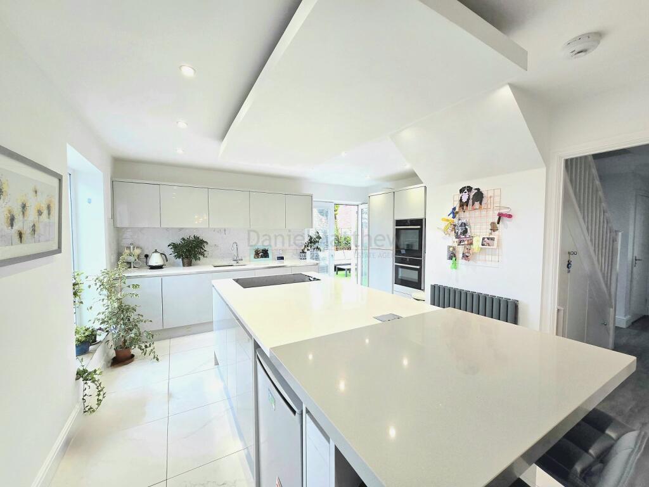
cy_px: 244
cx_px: 324
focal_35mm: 13
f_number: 2.2
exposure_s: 1/100
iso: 80
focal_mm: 2.2
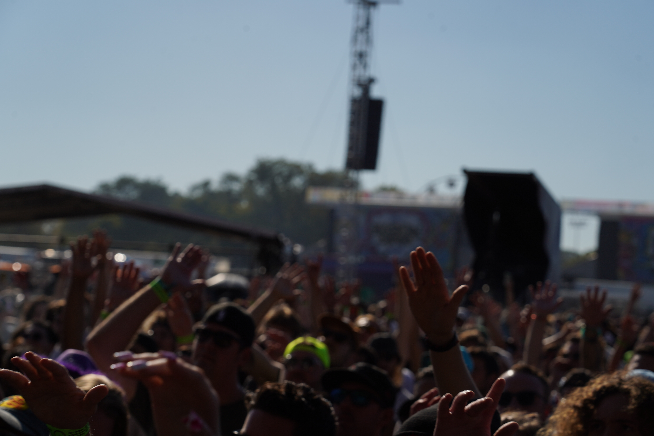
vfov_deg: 13.0
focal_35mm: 105
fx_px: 1907
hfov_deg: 19.5
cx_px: 327
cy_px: 218
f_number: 8
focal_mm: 105
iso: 100
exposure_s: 1/1000
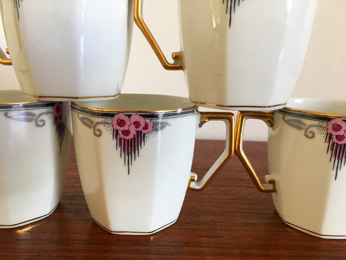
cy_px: 130
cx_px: 173
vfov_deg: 48.2
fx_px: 290
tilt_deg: -13.7
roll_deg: -0.1
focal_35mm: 29
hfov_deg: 61.7
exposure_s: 1/33
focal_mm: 4.15
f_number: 2.2
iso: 50
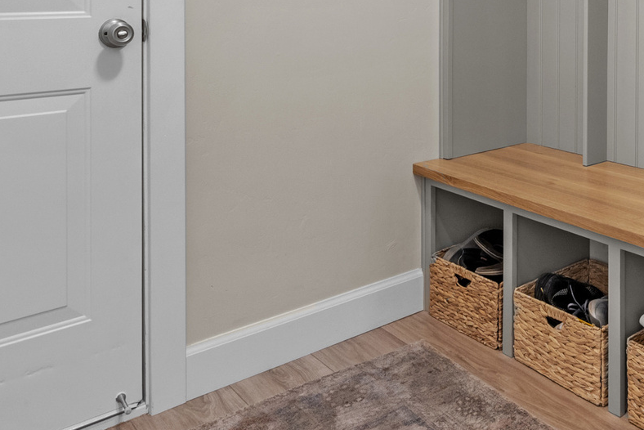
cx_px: 541
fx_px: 698
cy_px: 0
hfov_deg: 46.2
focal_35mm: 39
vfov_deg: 31.6
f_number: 8
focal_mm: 15
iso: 500
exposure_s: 1.6
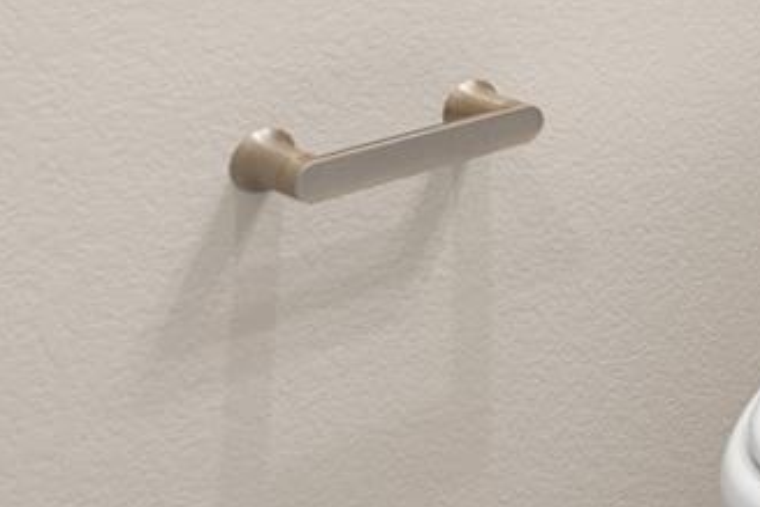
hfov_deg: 20.7
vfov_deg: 15.2
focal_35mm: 78
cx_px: 1240
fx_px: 1647
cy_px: -405
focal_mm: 16
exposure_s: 1/13
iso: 100
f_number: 4
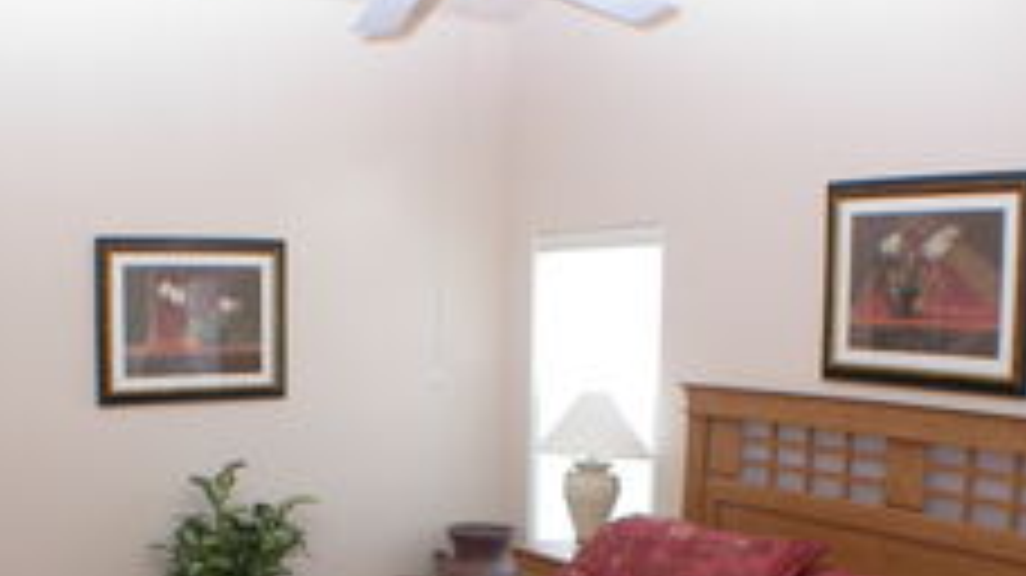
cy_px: 585
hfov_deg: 26.2
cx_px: 454
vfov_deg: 14.6
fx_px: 2203
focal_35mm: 81
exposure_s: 1/30
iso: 100
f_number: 2.8
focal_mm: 9.6
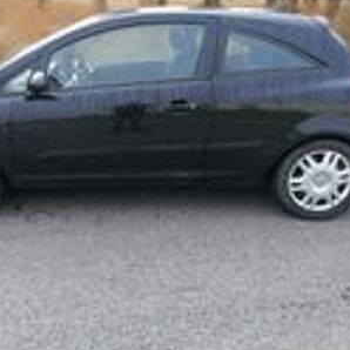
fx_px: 423
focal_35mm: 37
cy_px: 152
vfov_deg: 44.8
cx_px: 132
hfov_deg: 44.6
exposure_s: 1/312
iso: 50
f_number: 1.8
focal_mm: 5.4
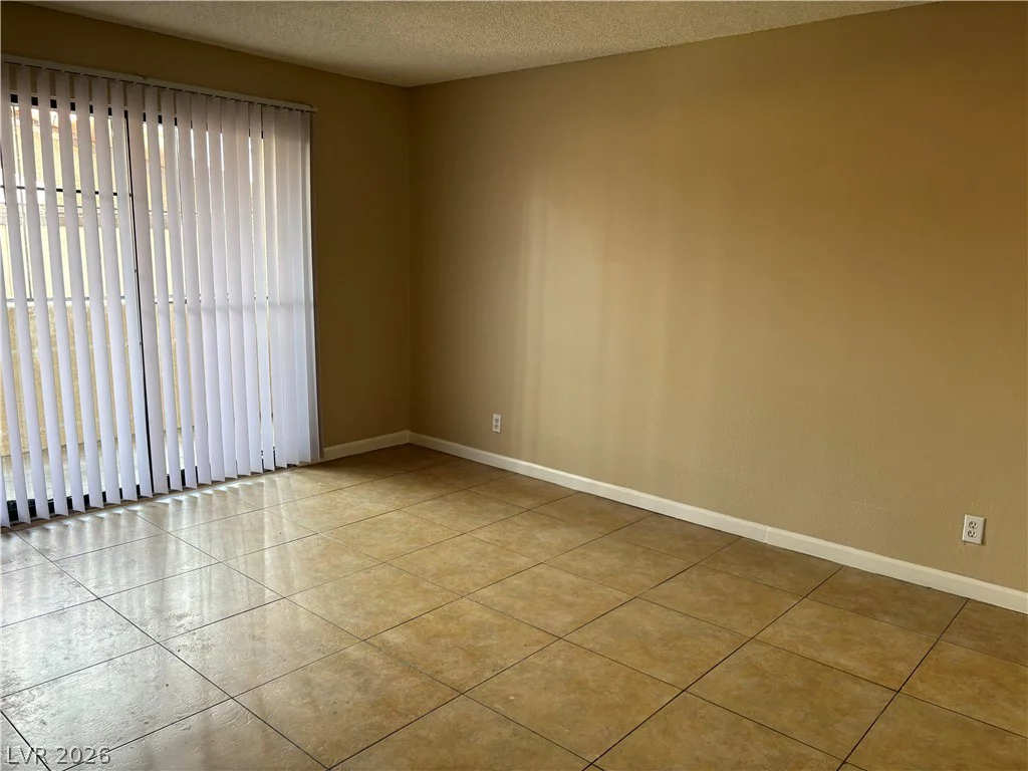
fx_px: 772
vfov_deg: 53.1
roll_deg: -0.9
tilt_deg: -9.2
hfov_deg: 67.3
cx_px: 514
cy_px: 386
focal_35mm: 26
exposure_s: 1/121
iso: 125
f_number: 1.6
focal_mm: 5.96
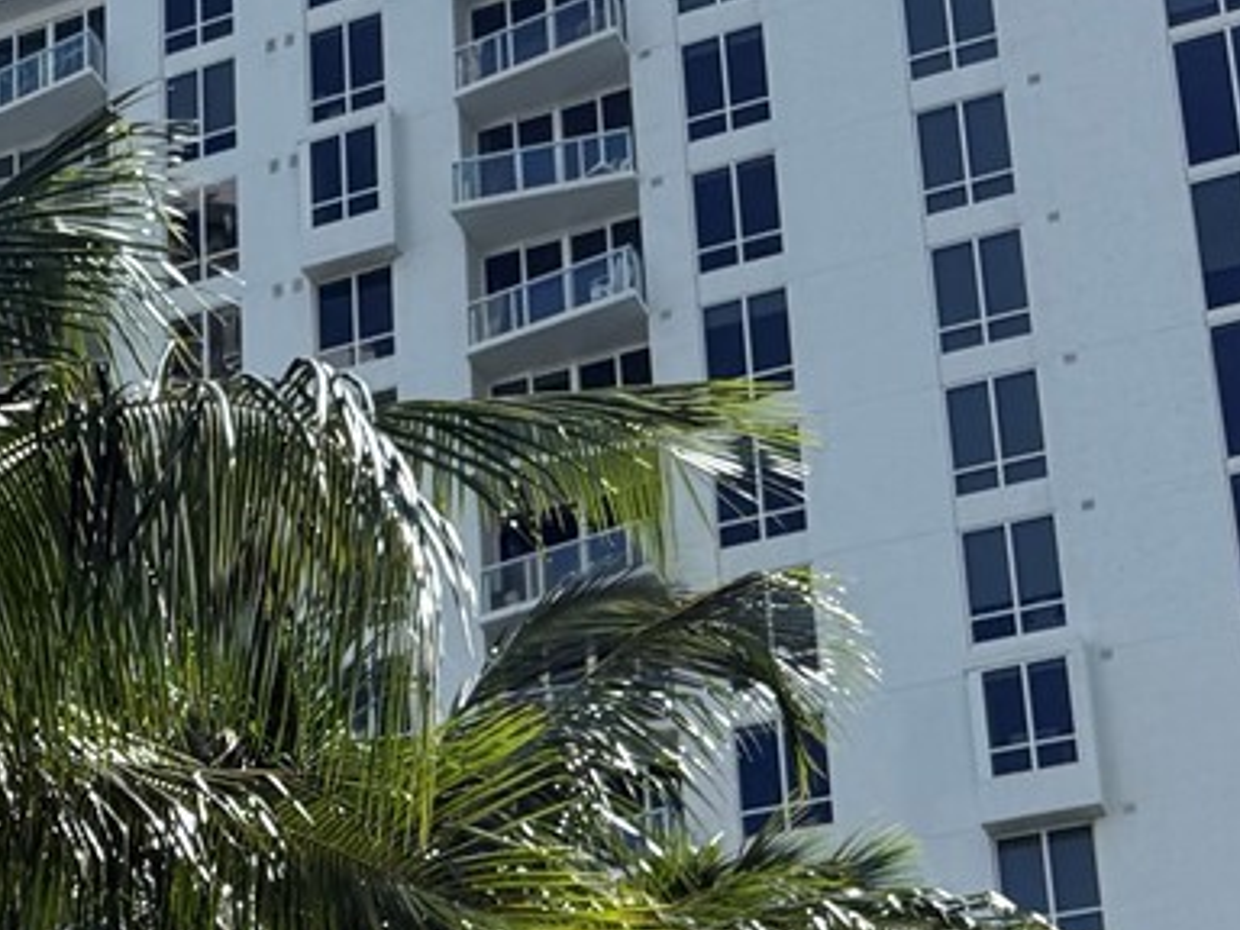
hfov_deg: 18.0
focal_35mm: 100
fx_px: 3582
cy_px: 1053
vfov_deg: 14.4
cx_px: -504
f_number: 1.78
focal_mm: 6.76
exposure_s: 1/4405
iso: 80
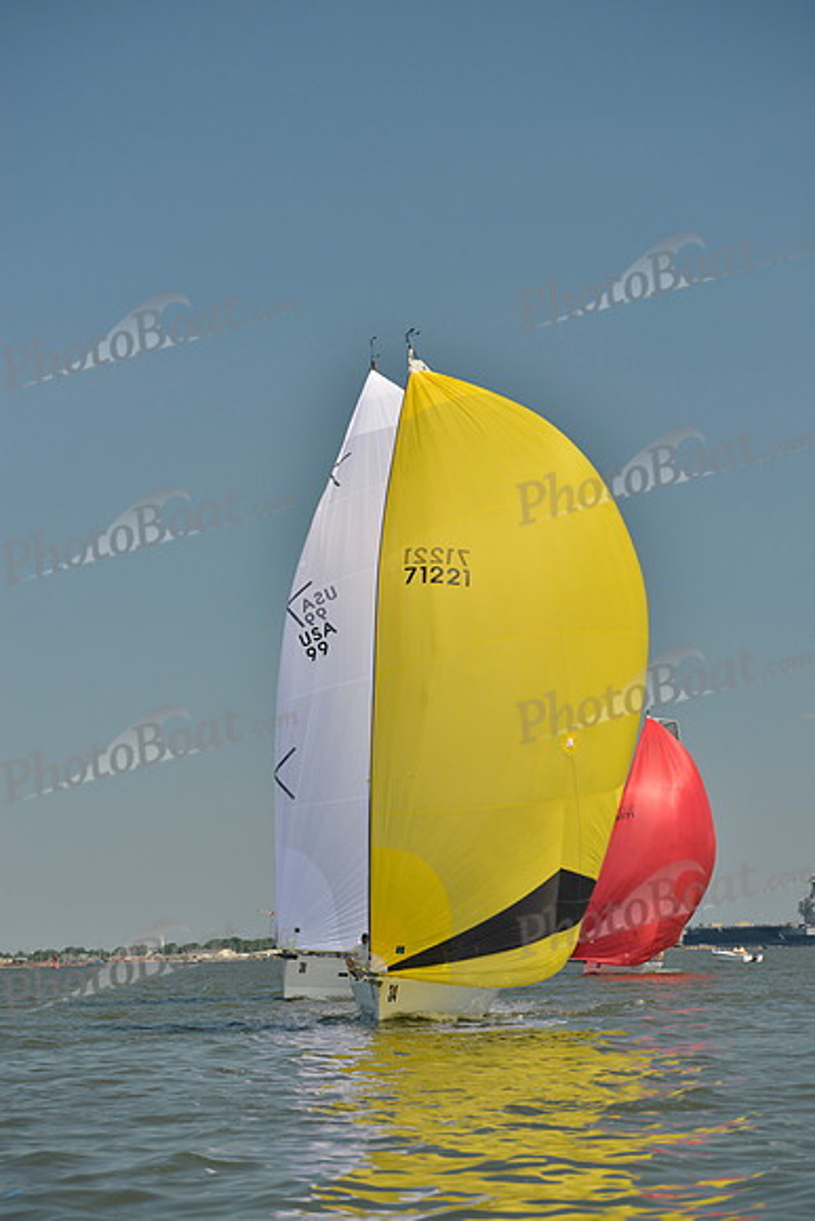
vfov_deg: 20.0
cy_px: 610
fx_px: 3461
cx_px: 408
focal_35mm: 102
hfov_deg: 13.4
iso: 200
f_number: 4.5
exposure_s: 1/1250
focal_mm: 102
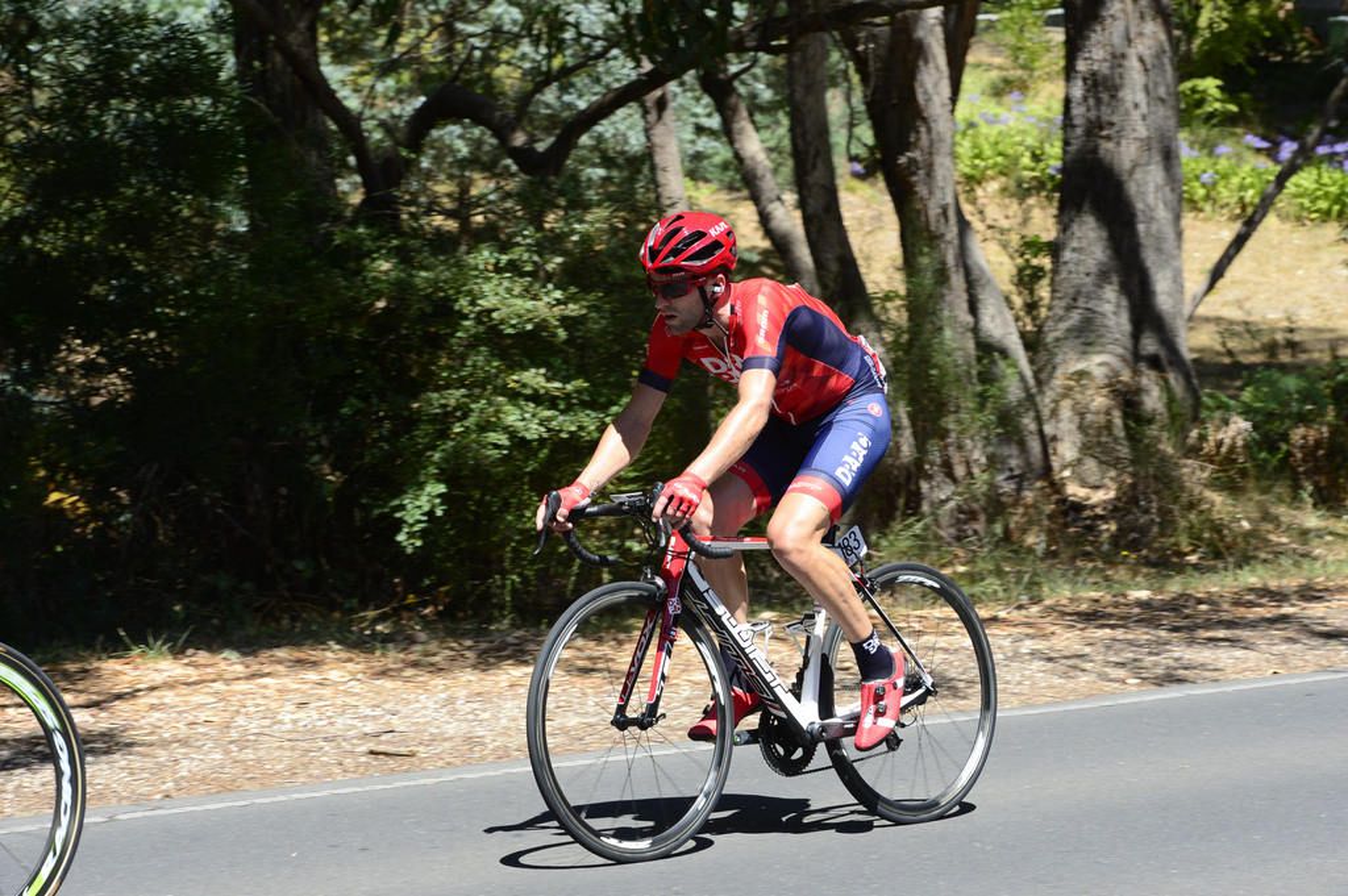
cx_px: 674
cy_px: 448
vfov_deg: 13.0
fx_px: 3928
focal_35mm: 105
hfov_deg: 19.5
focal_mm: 105
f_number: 13
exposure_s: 1/1000
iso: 1600
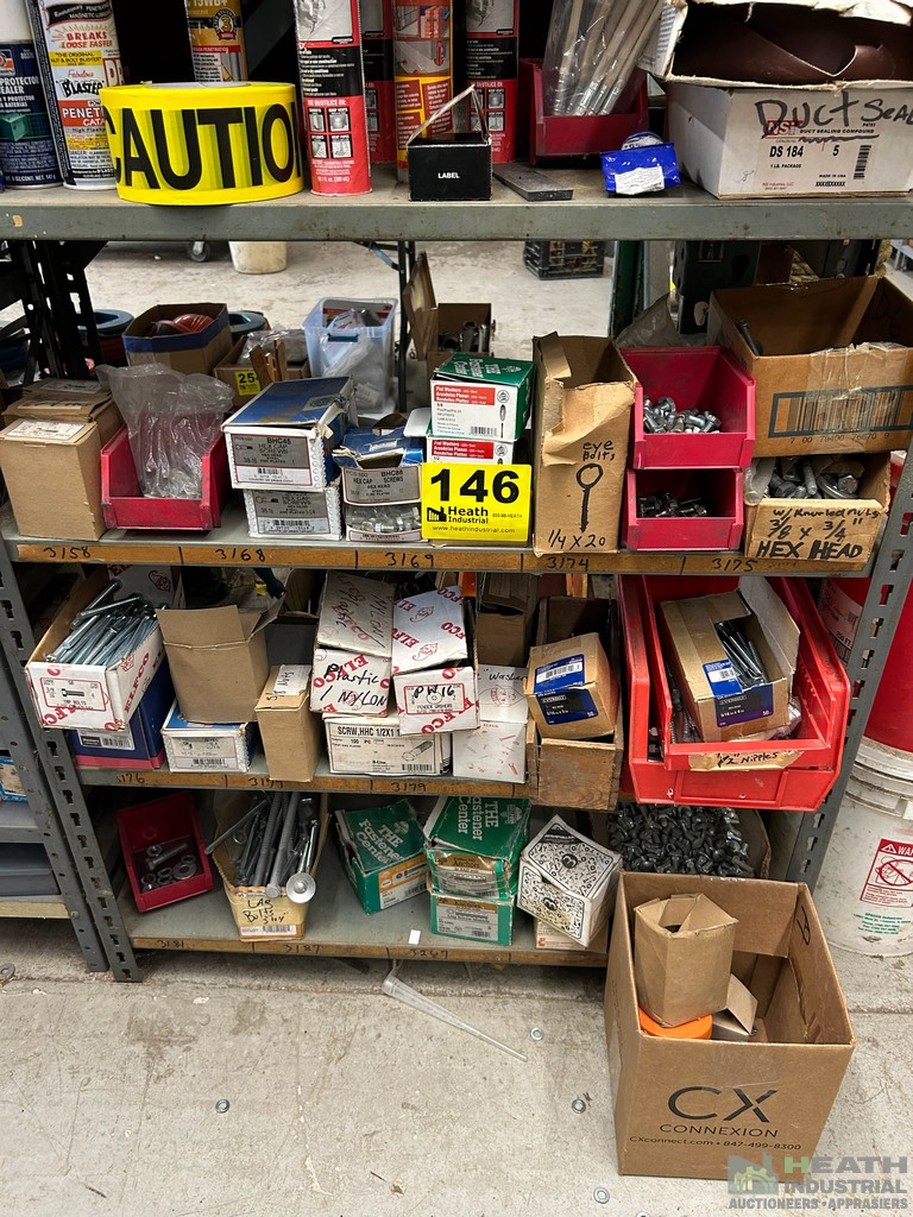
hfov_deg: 53.1
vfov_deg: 67.3
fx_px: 914
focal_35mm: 26
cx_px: 456
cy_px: 608
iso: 160
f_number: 1.5
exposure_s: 1/60
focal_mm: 5.7
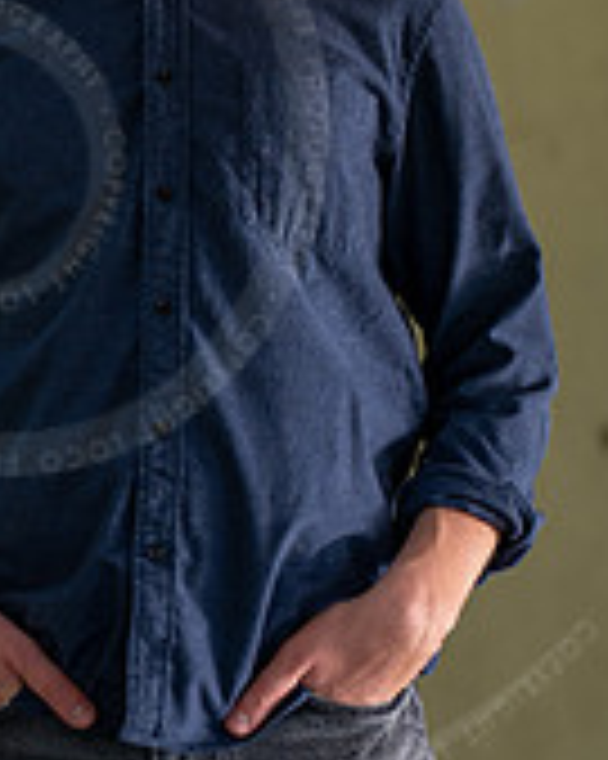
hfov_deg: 7.2
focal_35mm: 213
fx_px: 4795
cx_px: 18
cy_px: 283
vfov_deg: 9.1
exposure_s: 1/400
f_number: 1.2
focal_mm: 85
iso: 125
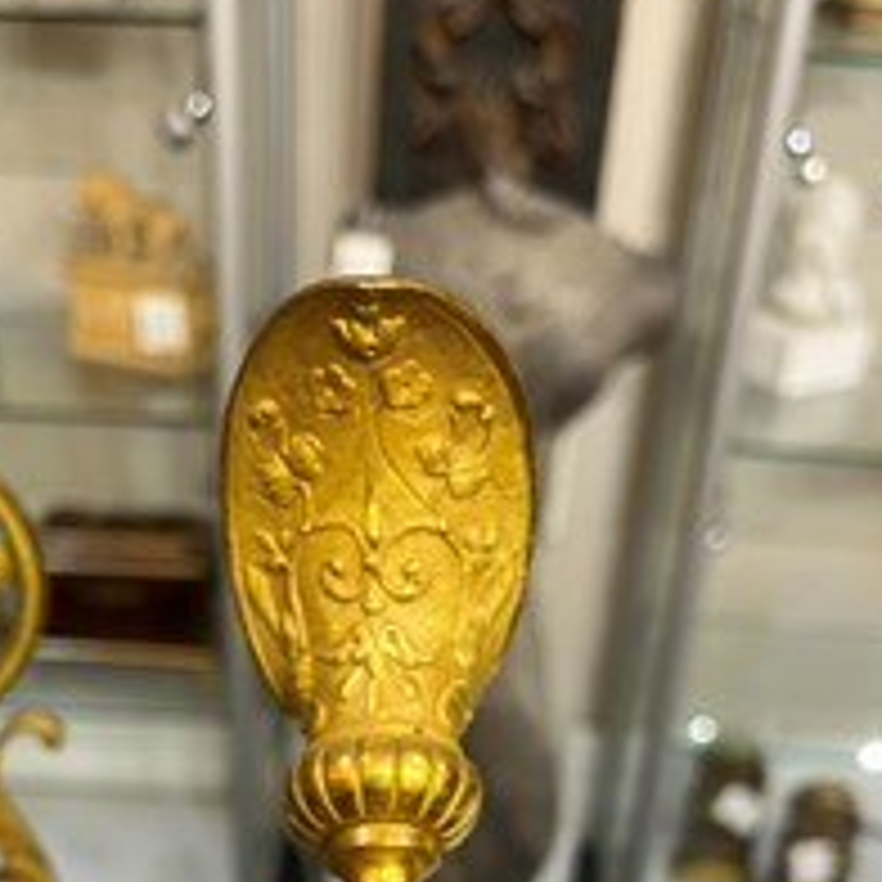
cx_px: 356
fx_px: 1355
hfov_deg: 35.9
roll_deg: -2.4
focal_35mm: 47
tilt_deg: -36.3
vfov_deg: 33.7
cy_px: 832
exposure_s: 1/50
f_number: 1.6
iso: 100
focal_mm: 5.1
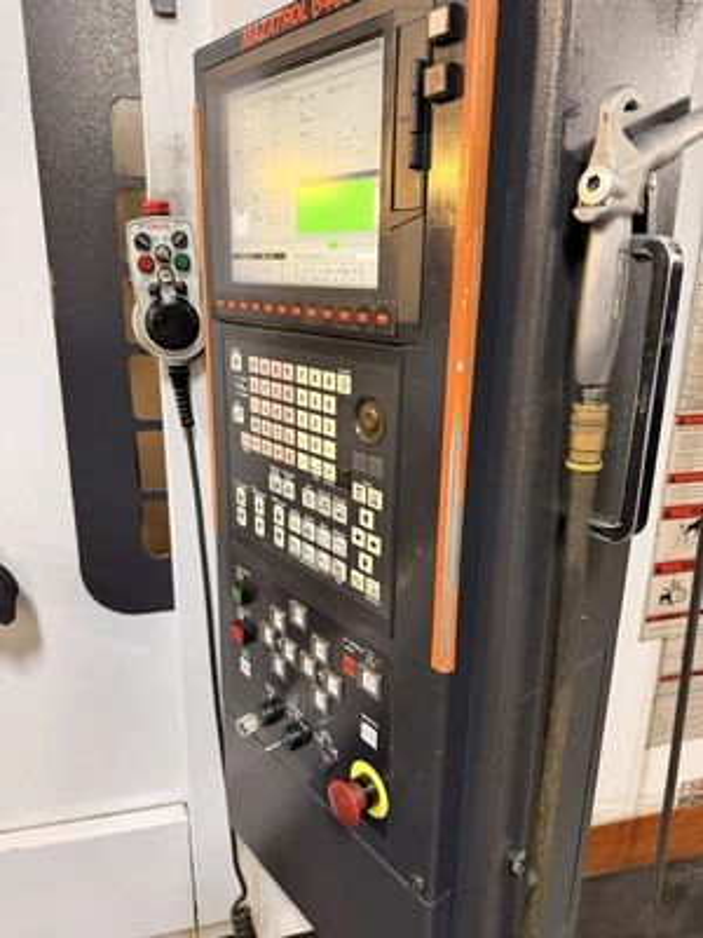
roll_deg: -0.9
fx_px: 650
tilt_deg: -17.2
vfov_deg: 71.6
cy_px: 469
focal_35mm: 24
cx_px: 352
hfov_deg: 56.8
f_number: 1.78
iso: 320
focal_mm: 6.76
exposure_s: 1/60
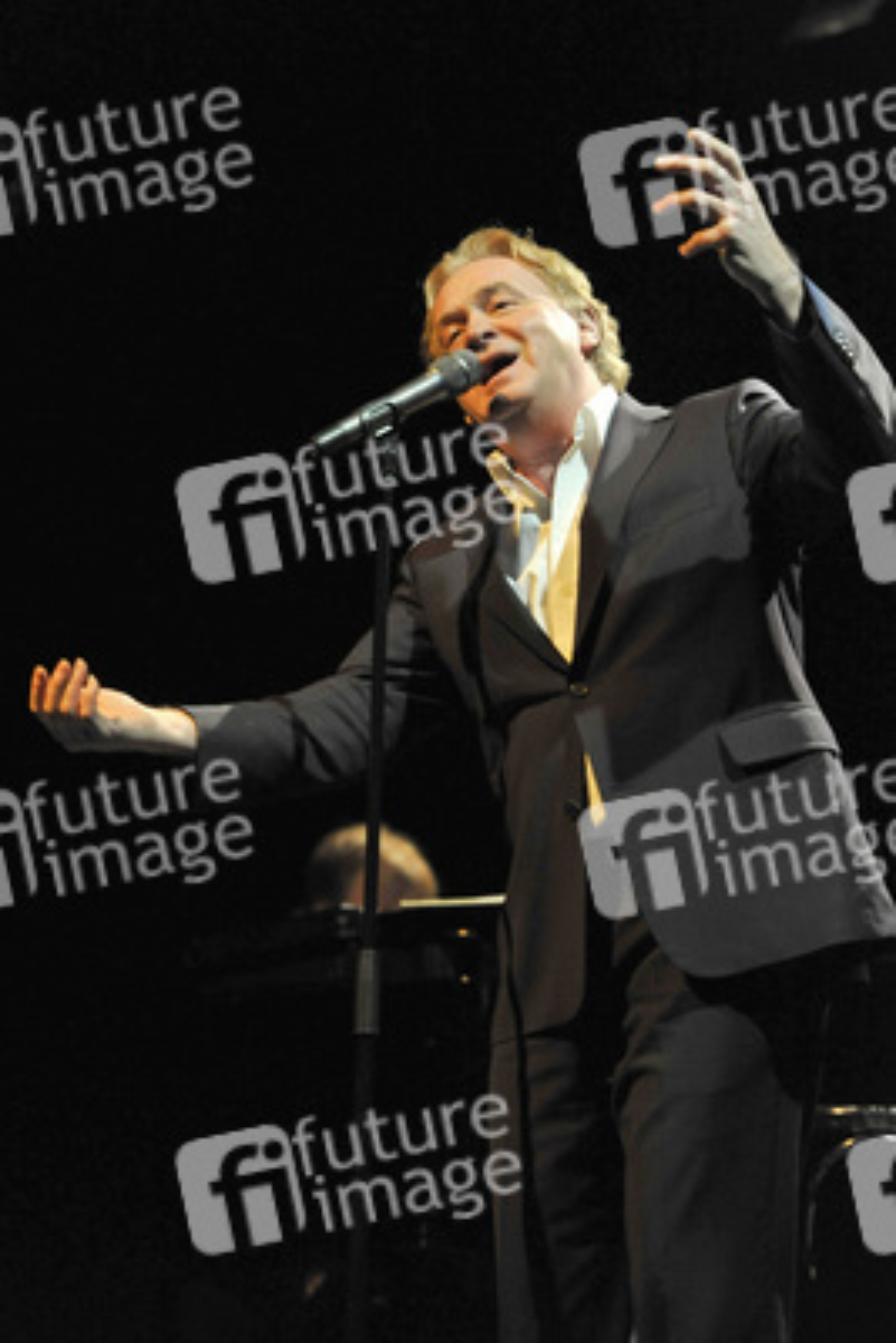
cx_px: 448
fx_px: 4476
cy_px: 672
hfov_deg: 11.4
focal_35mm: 120
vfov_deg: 17.1
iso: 2500
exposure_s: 1/160
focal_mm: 120
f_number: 2.8
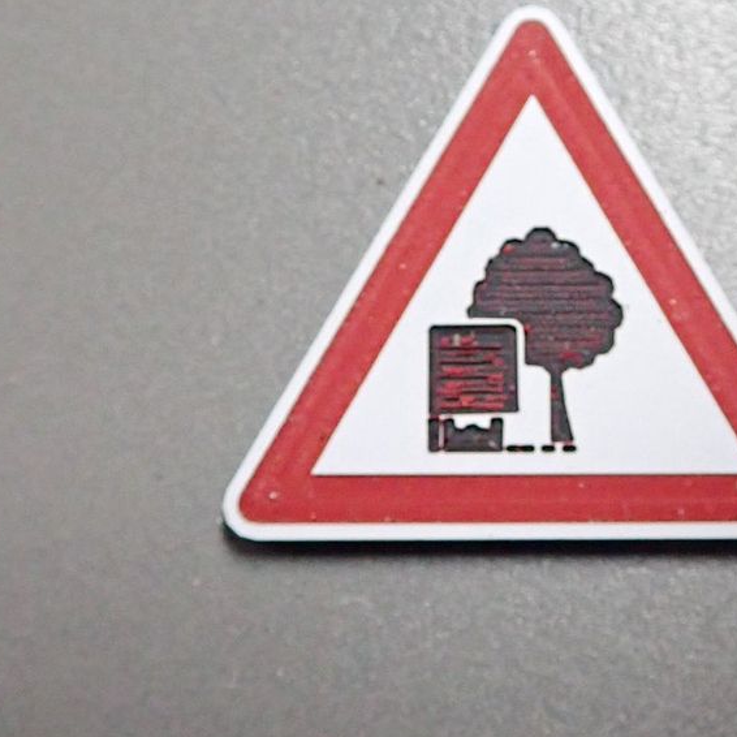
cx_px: 525
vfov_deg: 35.2
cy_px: 290
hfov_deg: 34.8
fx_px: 1156
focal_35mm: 48
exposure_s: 1/160
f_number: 2.3
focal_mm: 5.5
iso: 640
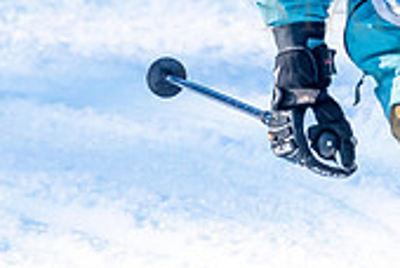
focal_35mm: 2522
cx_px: 234
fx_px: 28071
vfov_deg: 0.5
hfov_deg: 0.8
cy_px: -57
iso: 1250
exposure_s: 1/2000
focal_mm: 560
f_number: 8
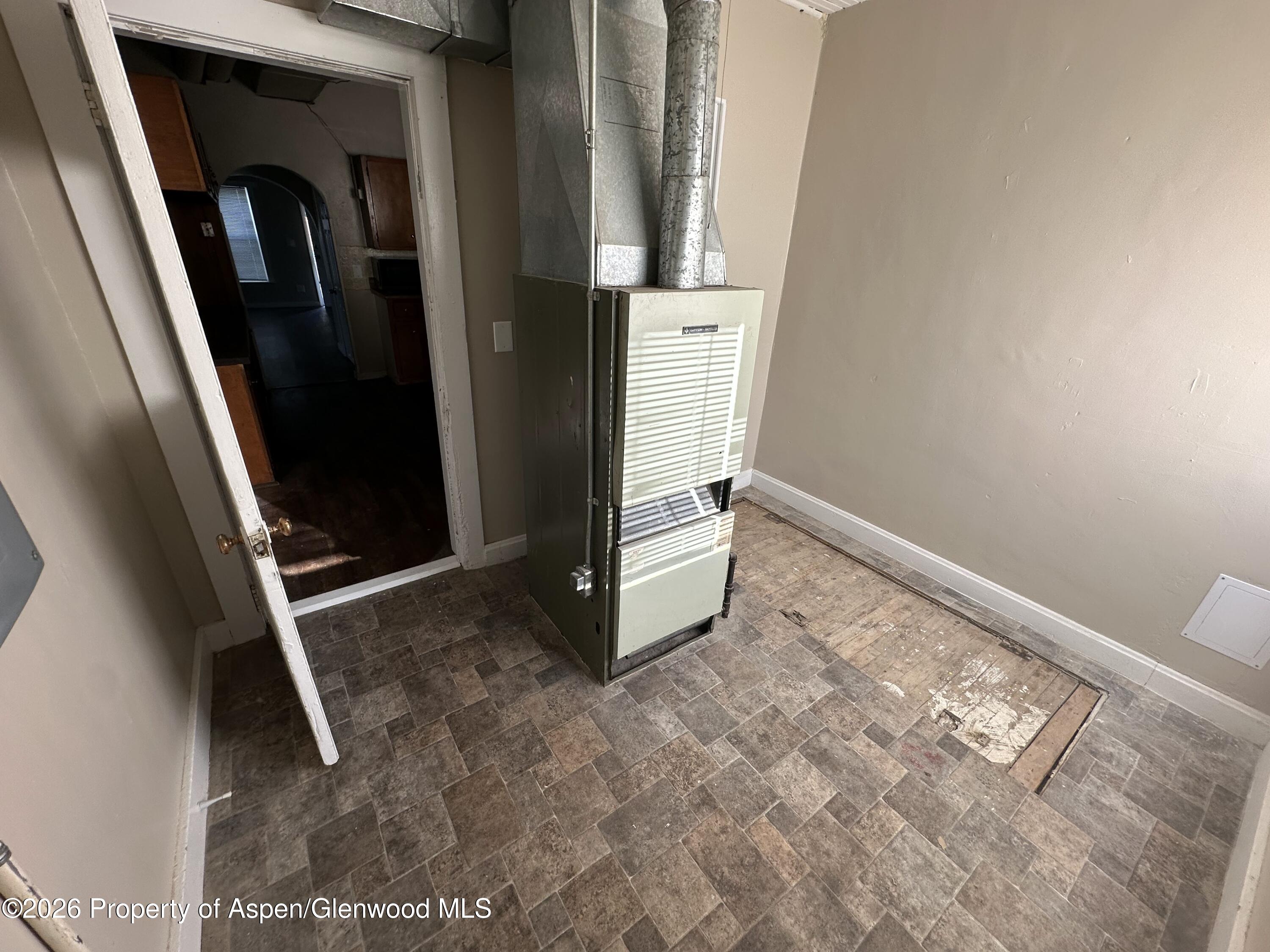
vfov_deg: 85.7
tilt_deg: -23.7
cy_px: 476
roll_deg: -1.8
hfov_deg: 102.1
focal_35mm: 14
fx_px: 514
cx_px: 635
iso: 40
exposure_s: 1/99
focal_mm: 2.22
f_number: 2.2
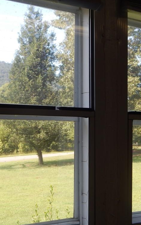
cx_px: 62
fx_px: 301
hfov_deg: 26.3
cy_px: 111
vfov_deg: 41.0
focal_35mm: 49
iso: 125
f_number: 3.3
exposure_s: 1/250
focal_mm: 6.1
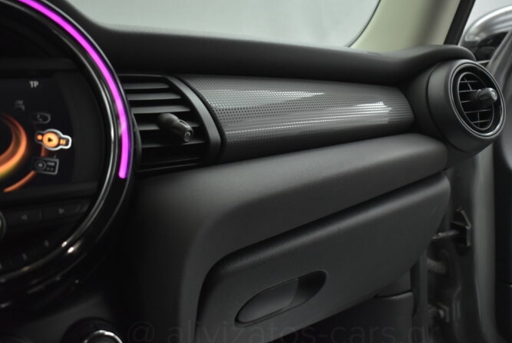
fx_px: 541
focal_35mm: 38
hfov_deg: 50.6
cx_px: 282
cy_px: 166
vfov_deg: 35.1
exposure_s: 1/80
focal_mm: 22
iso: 1600
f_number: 3.8
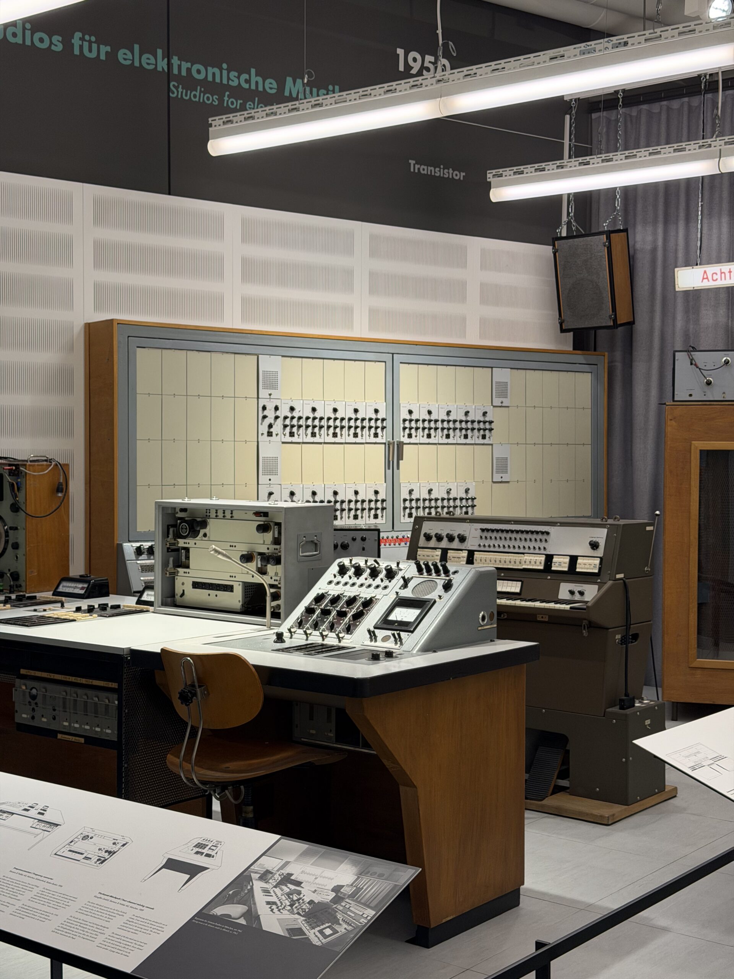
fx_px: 1357
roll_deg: -1.8
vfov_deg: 39.7
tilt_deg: -1.6
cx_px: 367
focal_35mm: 48
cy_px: 490
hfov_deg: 30.3
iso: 160
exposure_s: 1/100
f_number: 1.78
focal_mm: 6.76
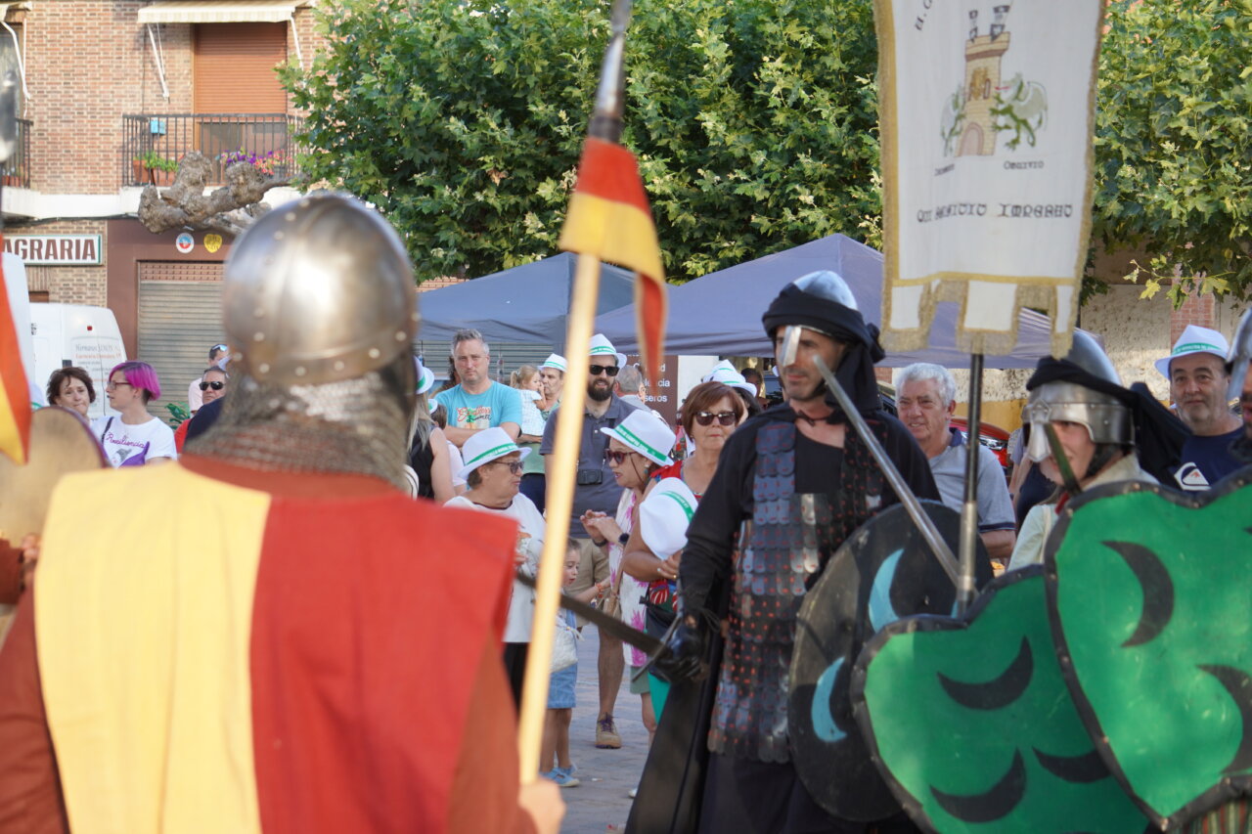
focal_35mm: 82
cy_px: 417
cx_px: 626
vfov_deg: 16.5
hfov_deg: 24.6
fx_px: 2869
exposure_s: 1/160
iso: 200
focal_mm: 55
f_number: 4.5
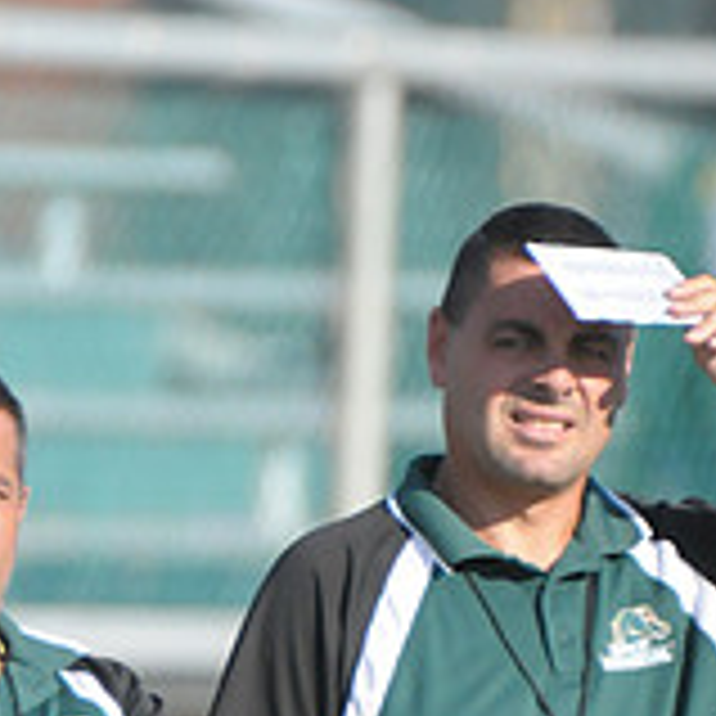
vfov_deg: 0.9
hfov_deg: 0.9
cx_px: 498
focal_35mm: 1858
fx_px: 43480
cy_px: 1036
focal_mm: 400
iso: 1600
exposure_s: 1/8000
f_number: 4
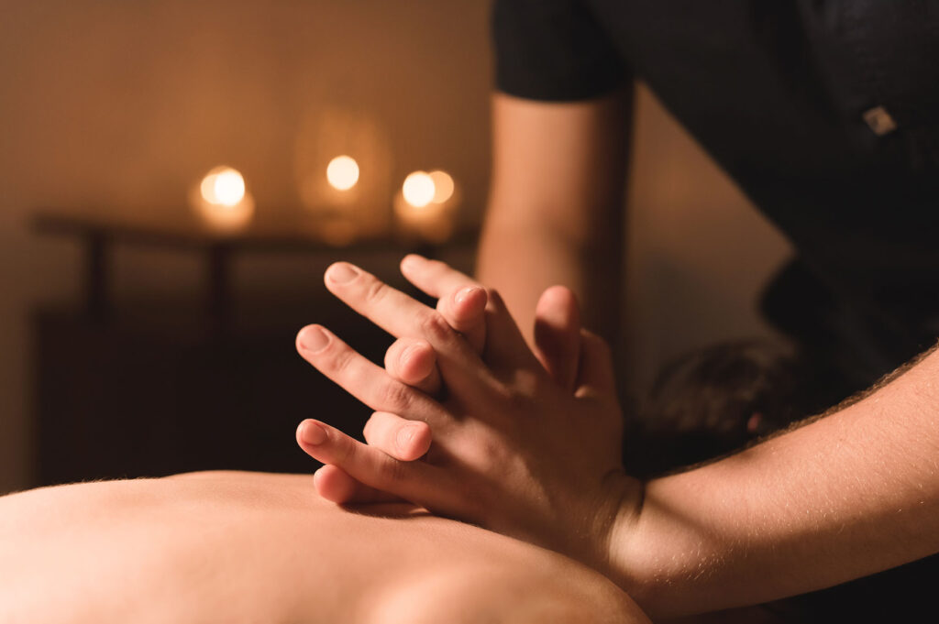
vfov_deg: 26.9
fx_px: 1303
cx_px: 470
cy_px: 312
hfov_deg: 39.6
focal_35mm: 50
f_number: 2.5
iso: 500
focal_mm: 50
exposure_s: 1/320
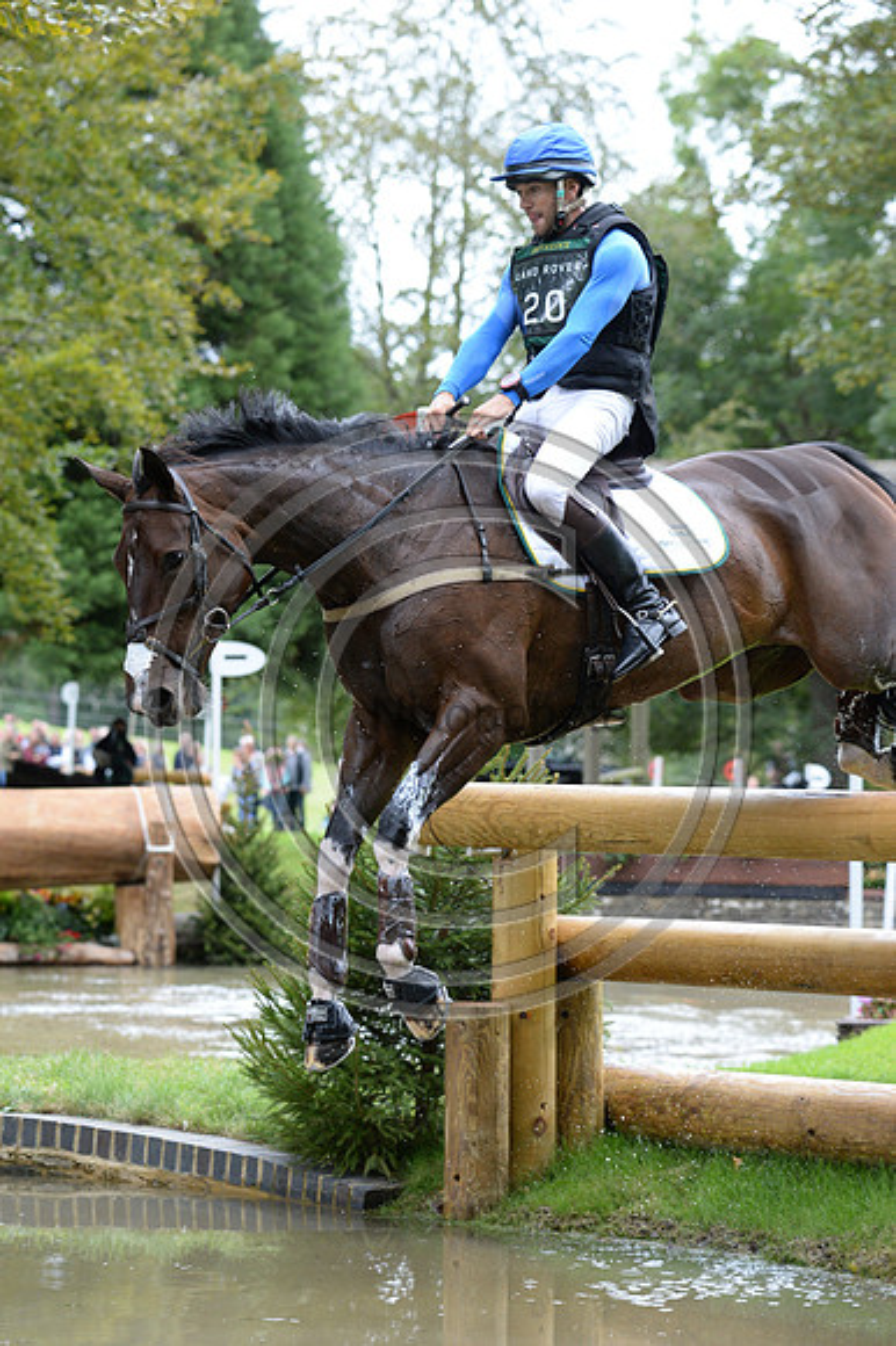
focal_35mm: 140
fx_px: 5233
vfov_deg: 14.7
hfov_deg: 9.8
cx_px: 448
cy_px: 673
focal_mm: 140
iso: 2000
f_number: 5.6
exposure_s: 1/800
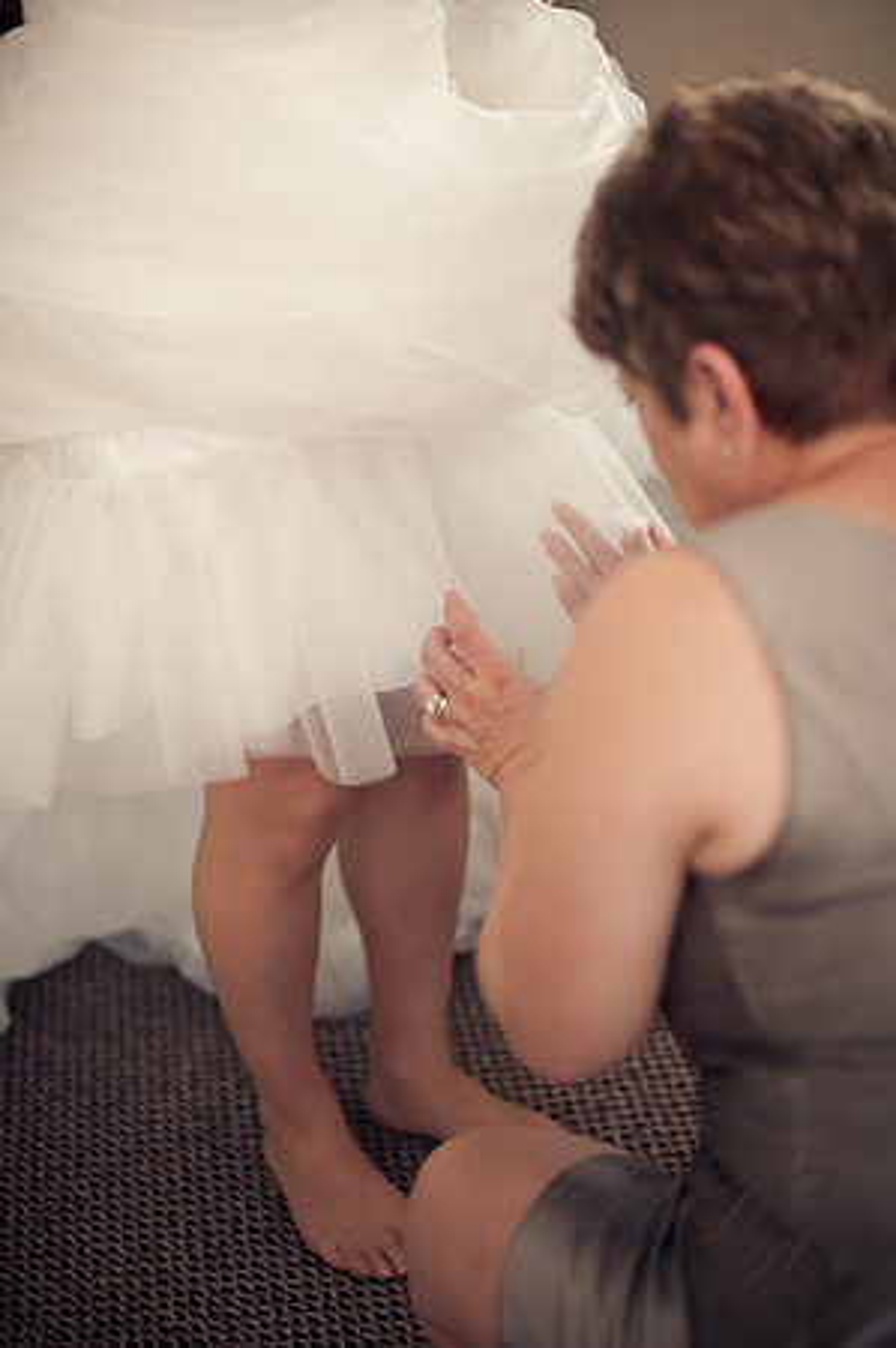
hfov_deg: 26.9
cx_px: 448
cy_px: 674
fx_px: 1871
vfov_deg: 39.6
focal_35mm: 50
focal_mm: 50
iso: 400
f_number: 1.4
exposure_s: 1/250
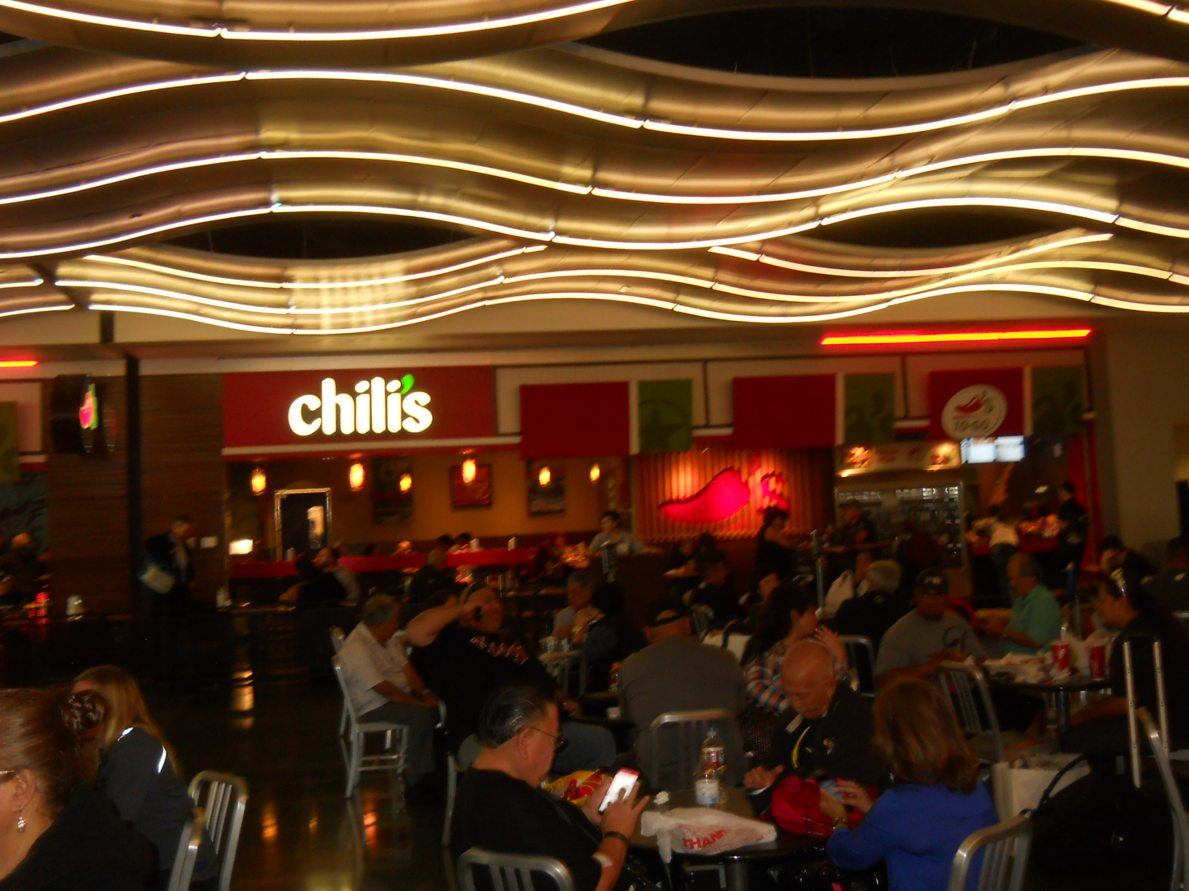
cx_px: 594
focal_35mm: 41
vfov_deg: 35.1
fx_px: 1408
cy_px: 446
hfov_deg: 45.8
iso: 200
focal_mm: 6.72
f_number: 3.1
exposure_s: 1/30
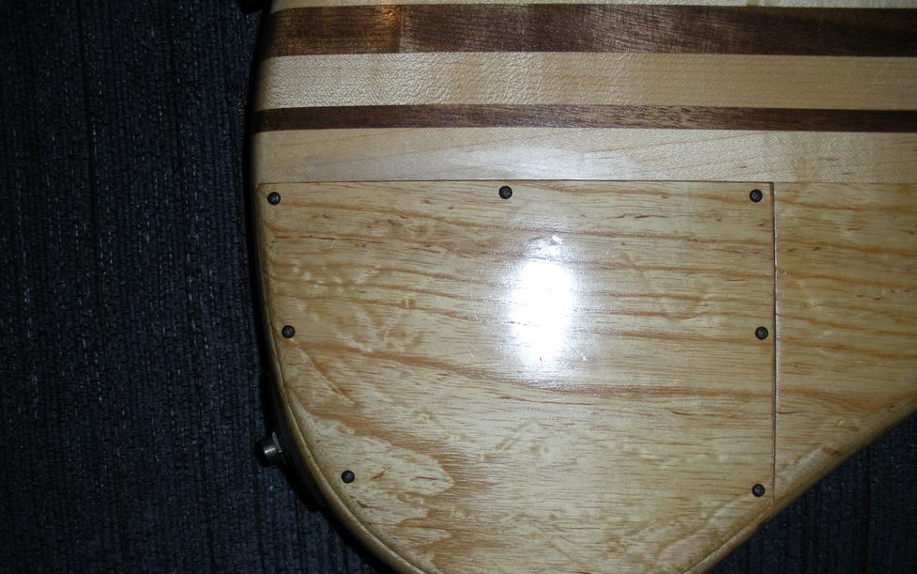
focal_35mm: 40
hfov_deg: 49.3
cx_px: 466
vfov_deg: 31.9
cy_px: 355
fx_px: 1000
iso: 64
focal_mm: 6.3
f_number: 3.5
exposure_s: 1/60
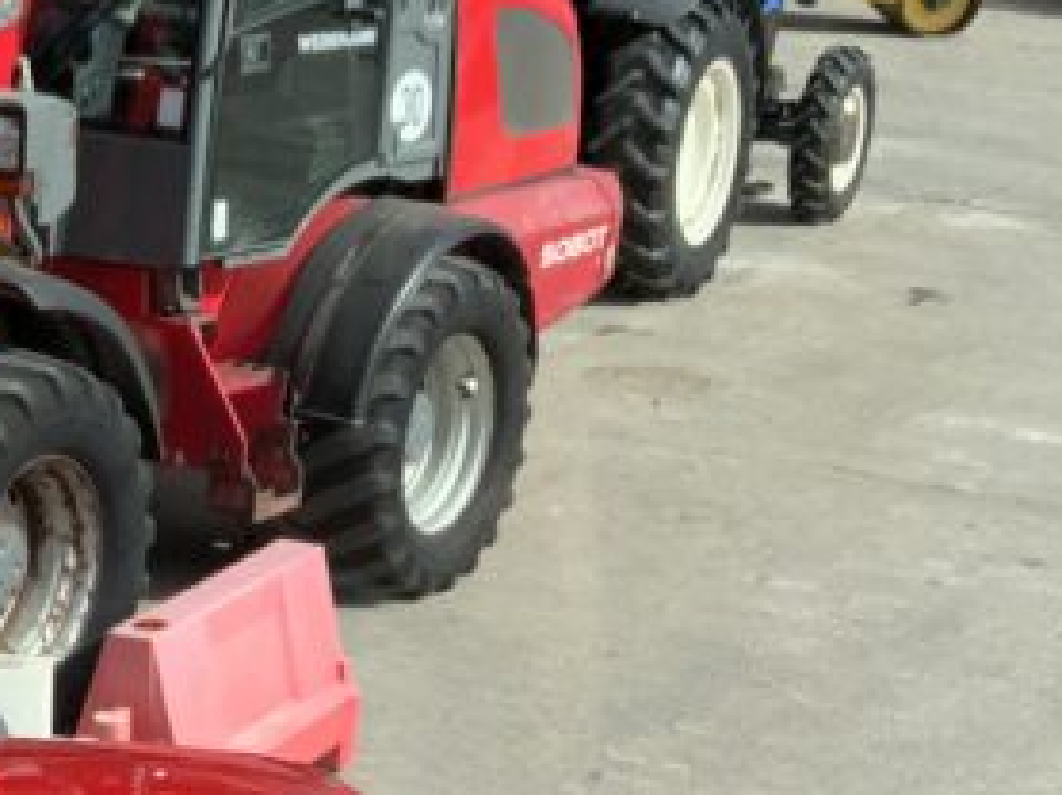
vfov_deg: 13.3
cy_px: 1040
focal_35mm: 107
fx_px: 3280
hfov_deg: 18.1
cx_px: 130
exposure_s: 1/1168
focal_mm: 3
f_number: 1.8
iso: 16
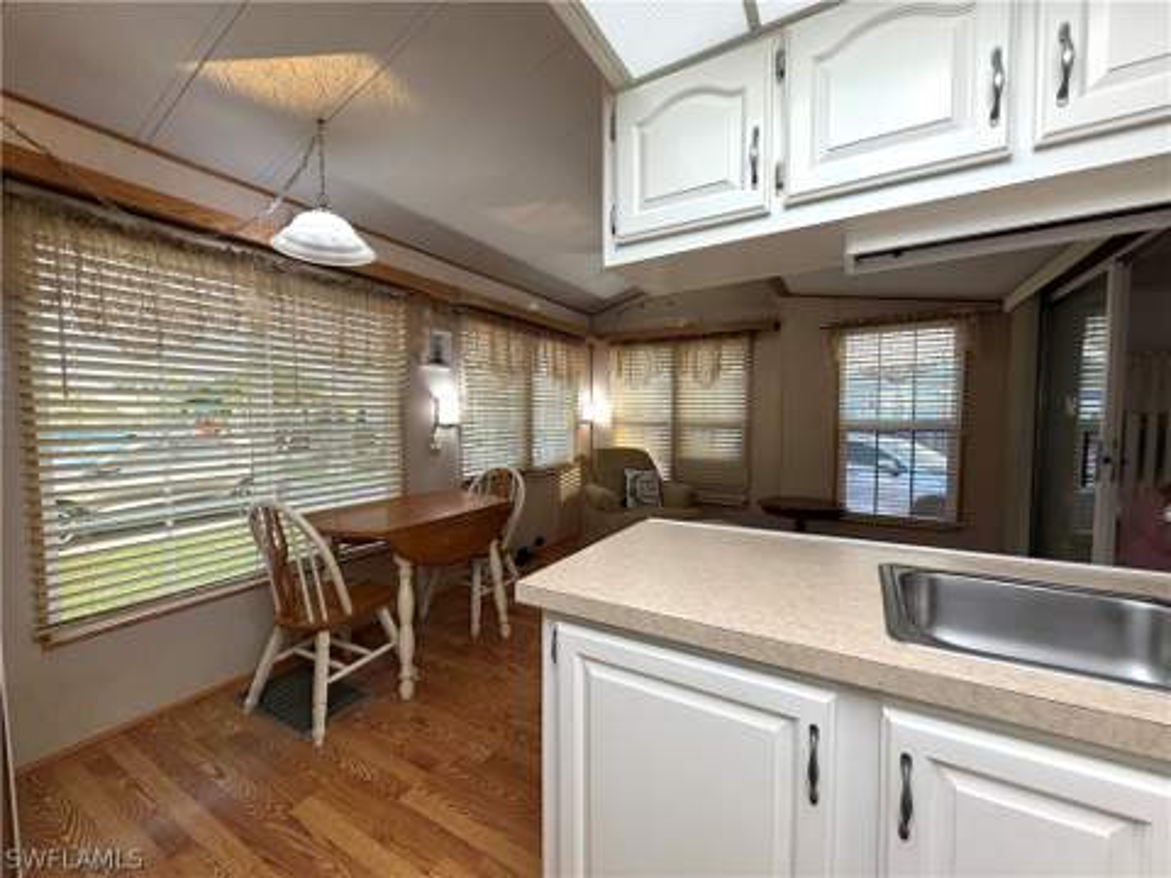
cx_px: 586
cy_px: 439
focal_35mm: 14
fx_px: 474
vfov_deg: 85.7
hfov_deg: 102.1
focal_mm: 2.22
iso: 200
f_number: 2.2
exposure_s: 1/120
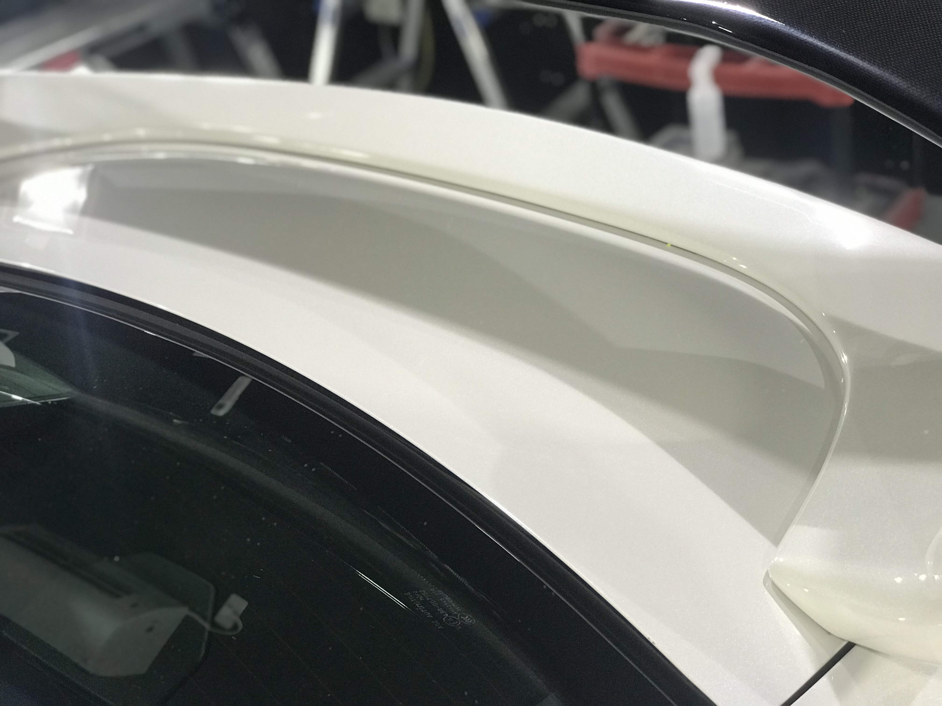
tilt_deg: -29.4
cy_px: 353
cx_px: 471
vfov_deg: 25.7
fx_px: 1551
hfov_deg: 33.8
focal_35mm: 57
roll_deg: +9.9
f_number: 2.8
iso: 100
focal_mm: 6.6
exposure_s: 1/60
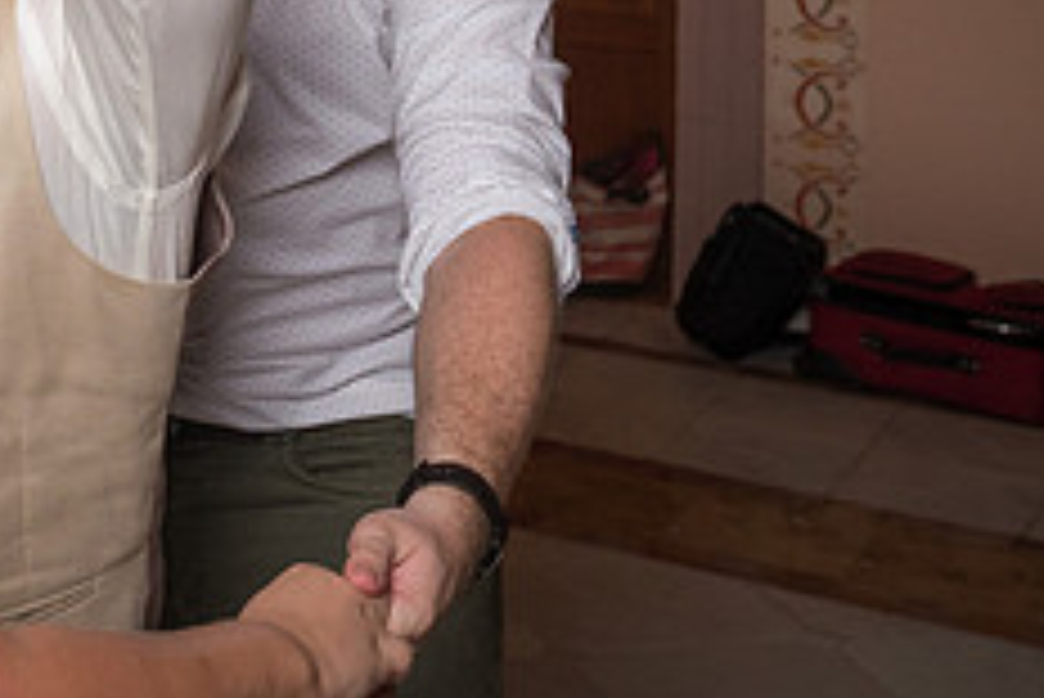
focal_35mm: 80
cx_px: -176
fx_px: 2321
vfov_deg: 16.7
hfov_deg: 23.4
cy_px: -11
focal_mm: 32
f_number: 5.6
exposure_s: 1/100
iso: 2000
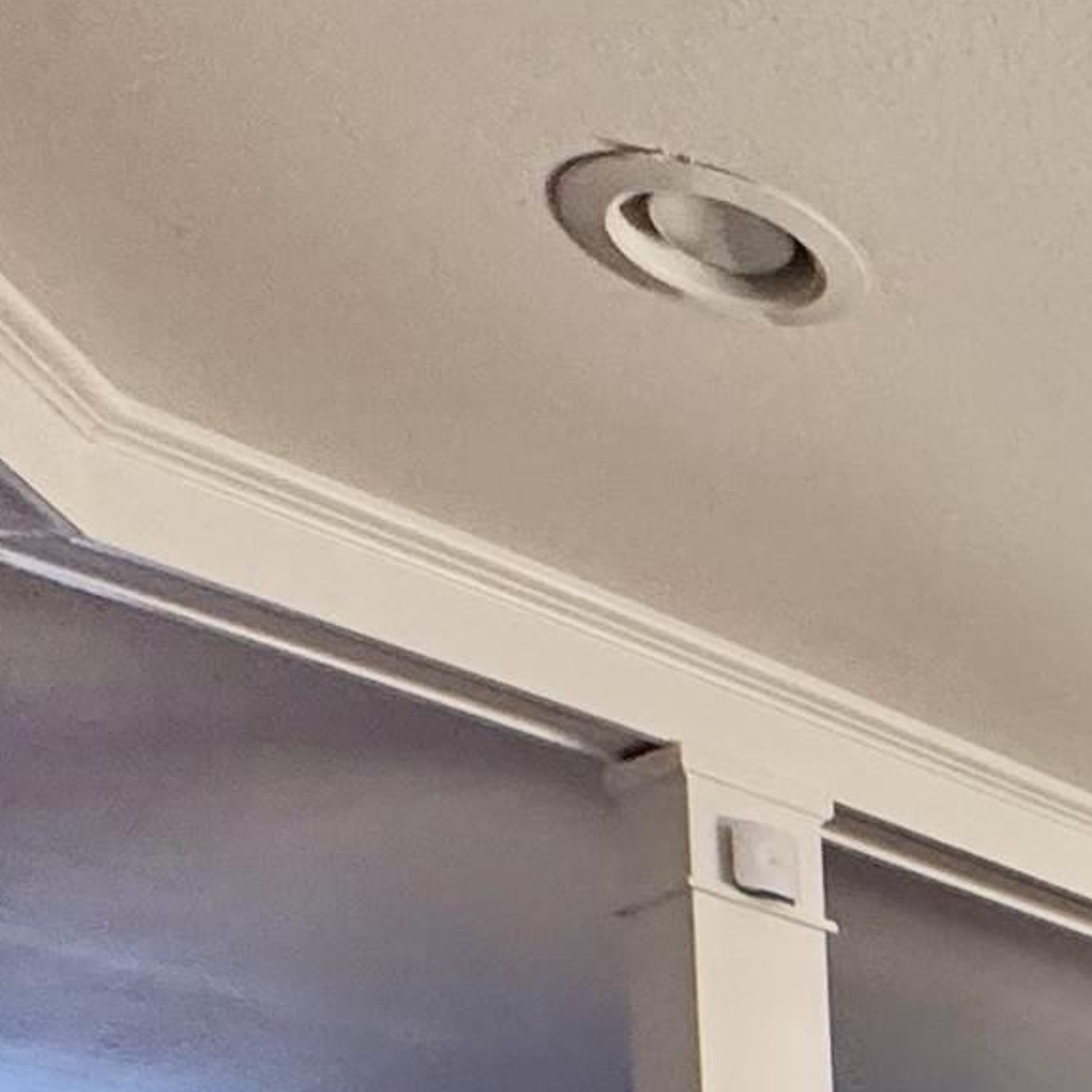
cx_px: 2231
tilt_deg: -3.0
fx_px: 2356
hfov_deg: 17.6
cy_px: 1930
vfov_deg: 19.7
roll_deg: +1.2
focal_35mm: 66
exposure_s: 1/60
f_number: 2.2
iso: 200
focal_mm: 2.22
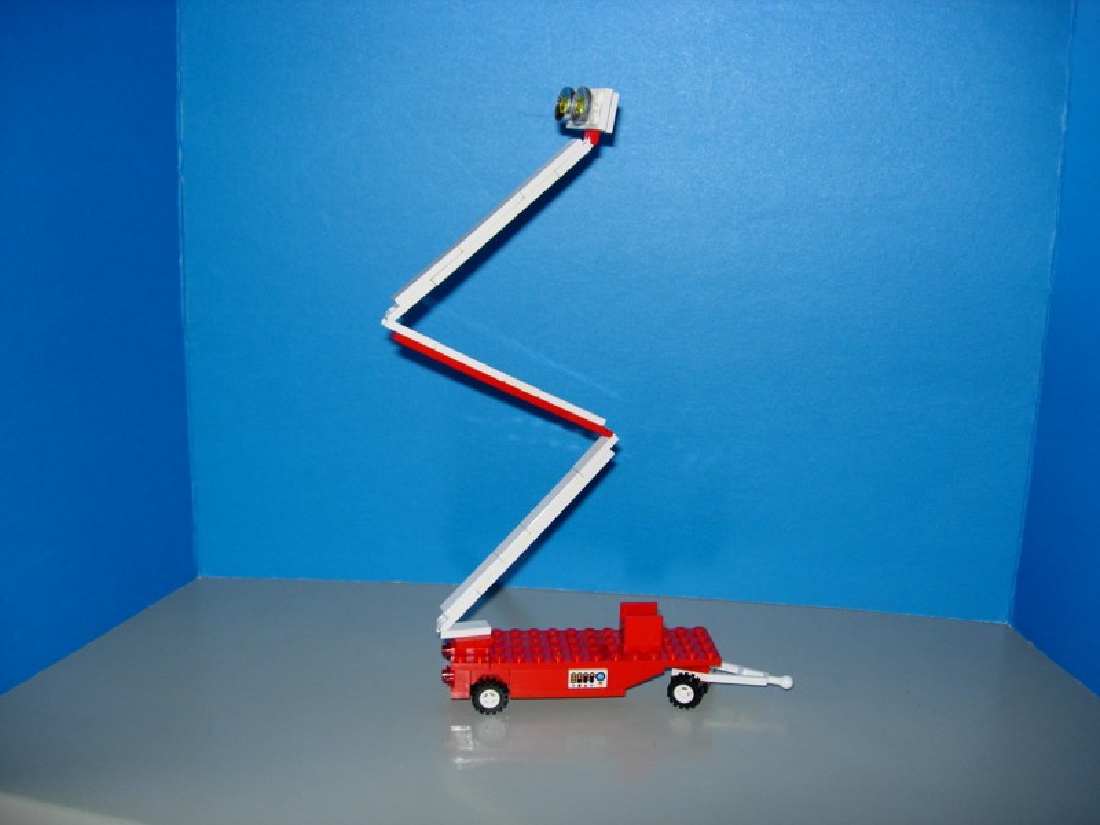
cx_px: 550
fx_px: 1208
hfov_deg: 49.0
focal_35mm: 38
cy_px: 412
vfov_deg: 37.7
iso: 79
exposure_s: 1/64
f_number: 2.8
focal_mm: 7.8
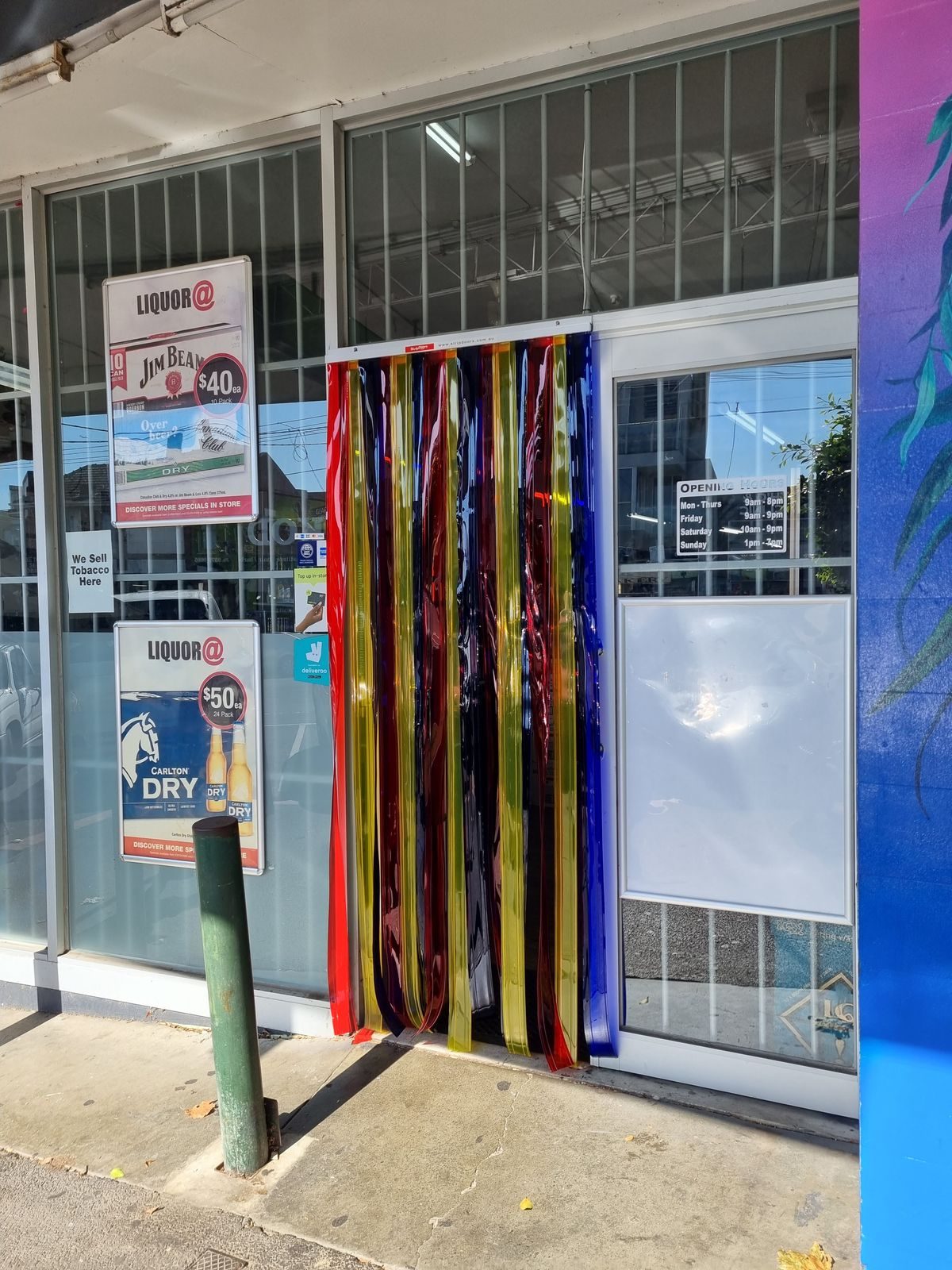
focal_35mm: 26
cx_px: 476
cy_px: 635
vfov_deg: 67.3
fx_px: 953
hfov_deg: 53.1
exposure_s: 1/824
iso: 50
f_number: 1.8
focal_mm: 5.4
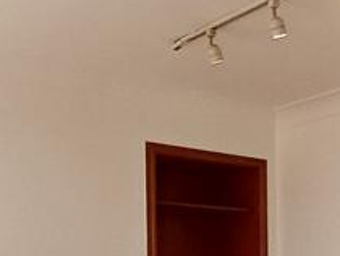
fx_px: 767
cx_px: 306
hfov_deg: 24.3
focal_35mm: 78
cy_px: 306
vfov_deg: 18.0
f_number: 2.2
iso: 86
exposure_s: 1/60
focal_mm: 1.65
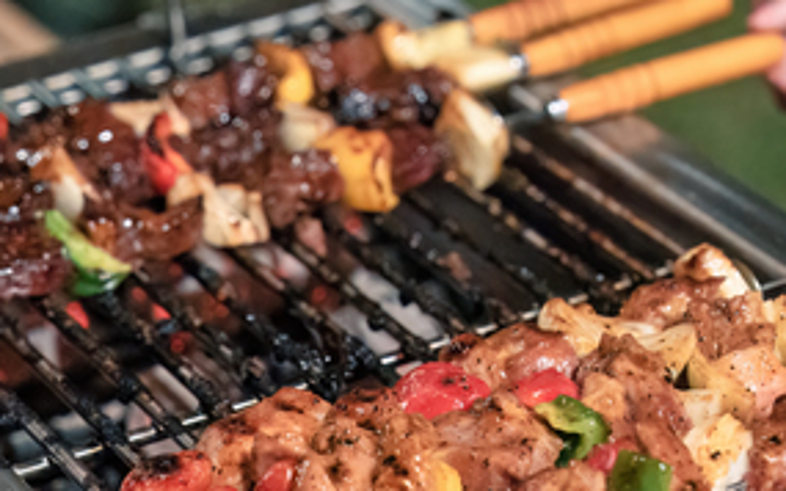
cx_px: 563
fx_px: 3427
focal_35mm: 160
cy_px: 247
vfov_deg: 8.2
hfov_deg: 13.1
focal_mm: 70
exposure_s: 1/50
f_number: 2.8
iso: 5000
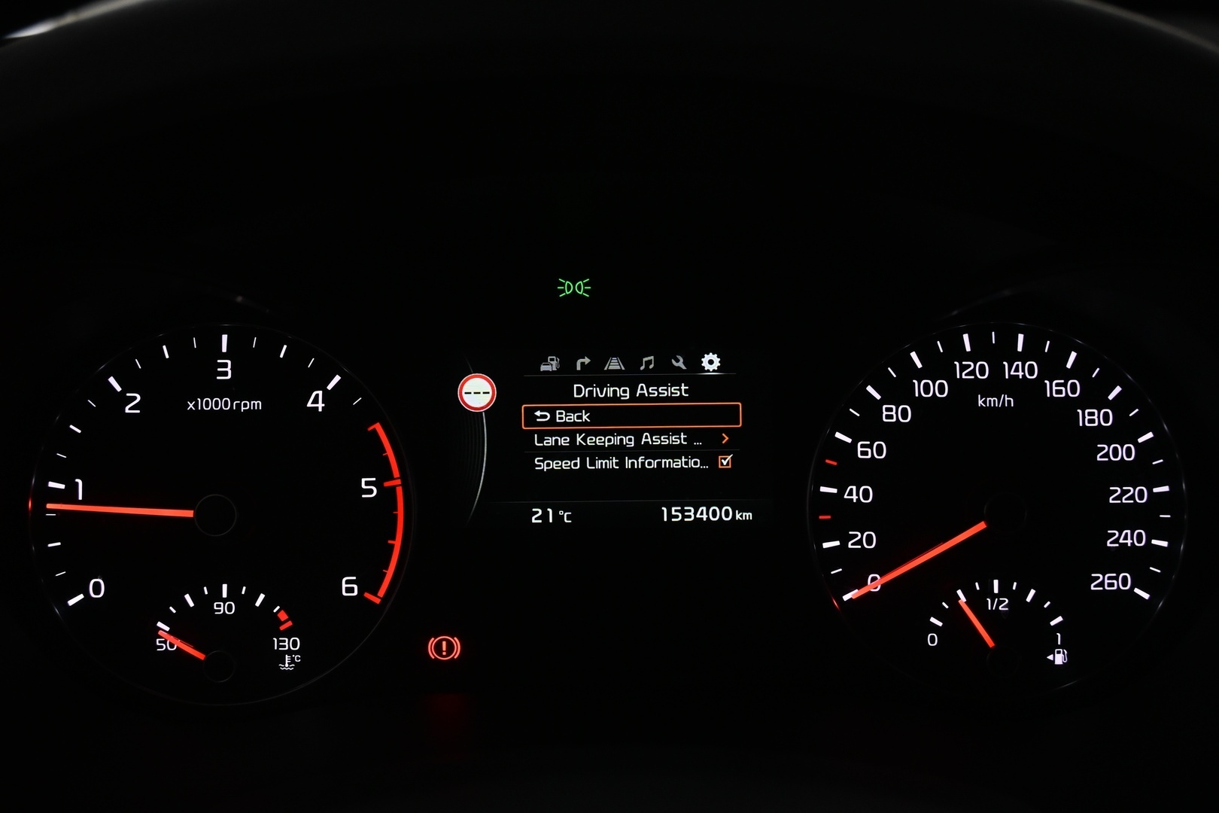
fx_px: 1524
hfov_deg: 43.6
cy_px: 406
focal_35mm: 45
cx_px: 610
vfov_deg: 29.9
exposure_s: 1/30
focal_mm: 30
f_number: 7.1
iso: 800
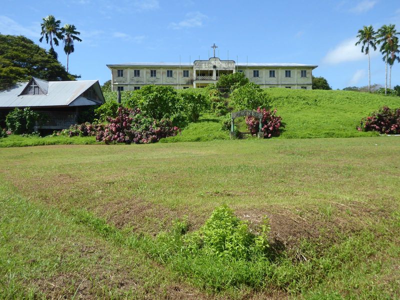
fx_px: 416
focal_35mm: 36
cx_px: 200
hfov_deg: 51.4
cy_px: 150
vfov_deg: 39.7
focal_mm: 6.3
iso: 80
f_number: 3.7
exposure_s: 1/640
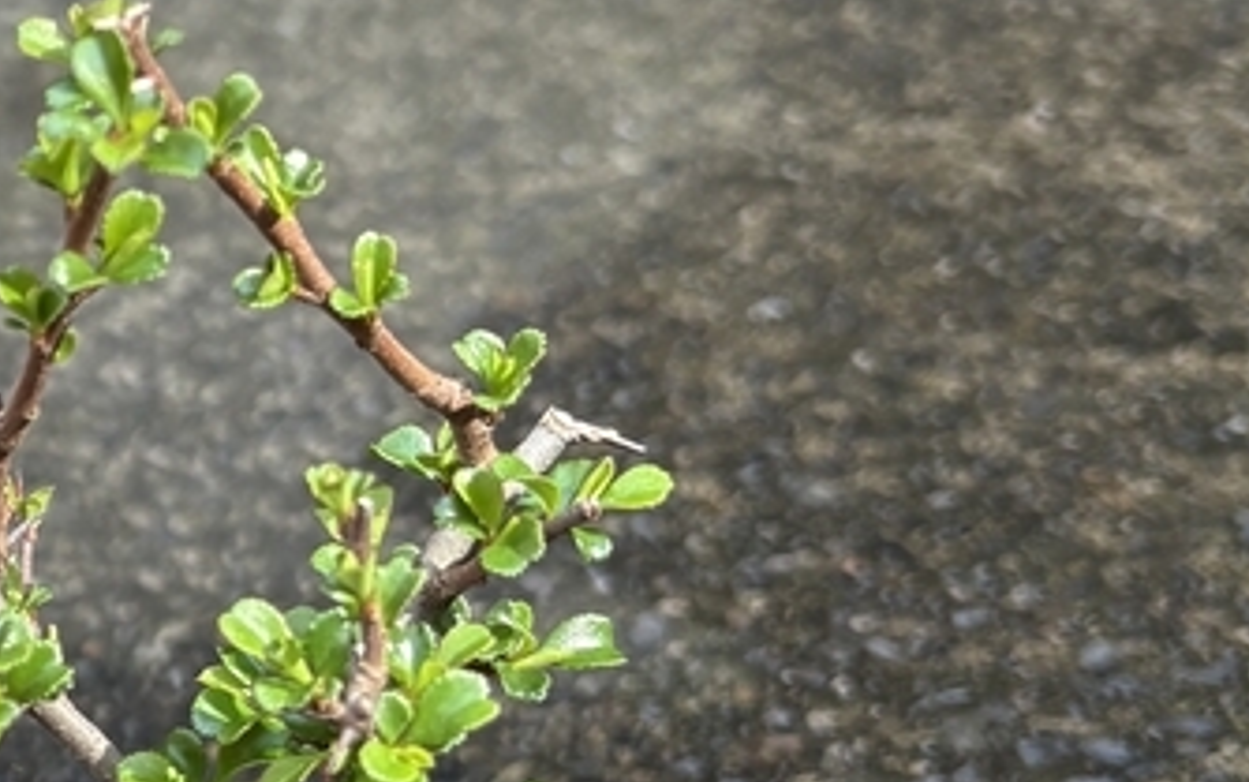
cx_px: -322
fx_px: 3371
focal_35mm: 99
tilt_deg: -22.2
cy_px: 602
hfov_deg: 19.5
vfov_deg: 13.2
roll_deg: +3.0
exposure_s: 1/300
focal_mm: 5.96
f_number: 1.6
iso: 64
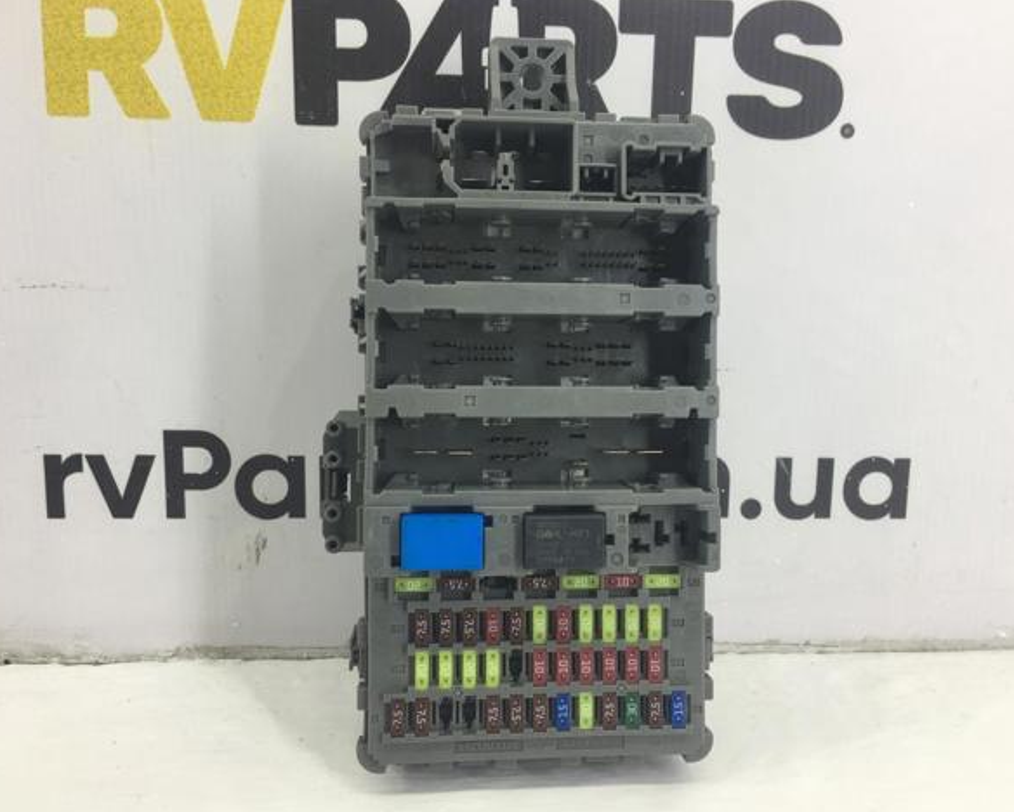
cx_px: 533
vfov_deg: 47.2
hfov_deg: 57.1
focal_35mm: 31
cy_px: 403
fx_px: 931
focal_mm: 4.15
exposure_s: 1/50
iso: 25
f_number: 2.2
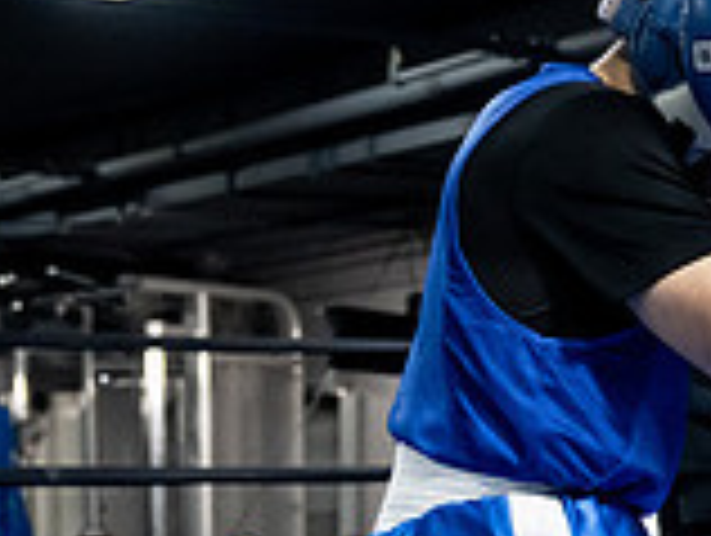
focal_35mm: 134
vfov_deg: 11.1
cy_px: 444
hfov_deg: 13.6
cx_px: 1134
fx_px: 2756
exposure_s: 1/1000
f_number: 2.8
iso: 8000
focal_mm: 38
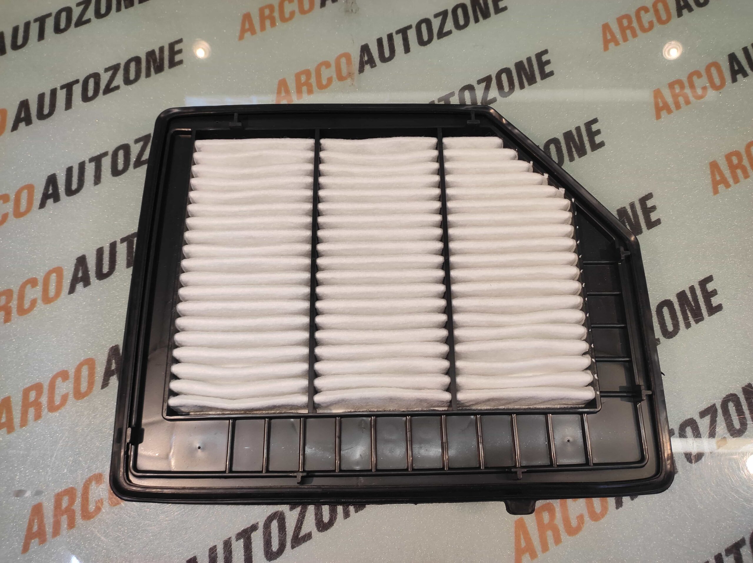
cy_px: 282
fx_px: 370
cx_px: 376
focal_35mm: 17
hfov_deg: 91.1
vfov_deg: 74.7
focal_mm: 4.74
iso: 120
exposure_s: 1/50
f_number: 1.79
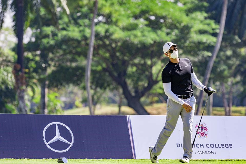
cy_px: 82
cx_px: 123
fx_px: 2733
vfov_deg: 3.4
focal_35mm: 400
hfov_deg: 5.2
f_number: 7.1
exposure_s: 1/1600
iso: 900
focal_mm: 400
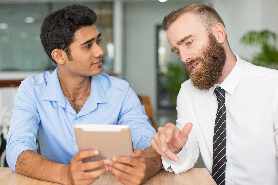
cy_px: 92
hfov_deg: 34.5
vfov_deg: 23.4
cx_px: 139
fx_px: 448
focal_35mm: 58
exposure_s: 1/100
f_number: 2.8
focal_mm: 58
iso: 100
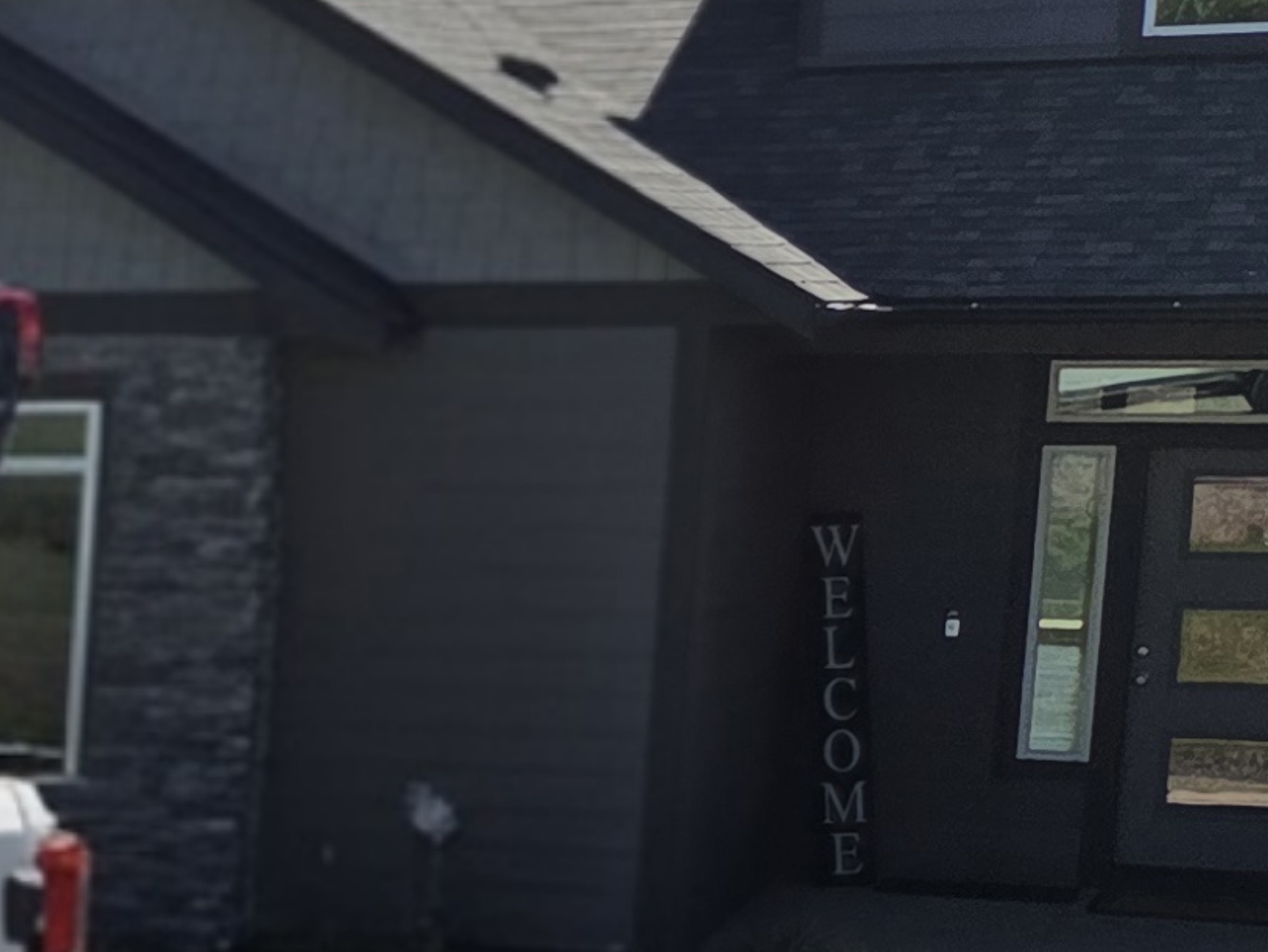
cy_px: 971
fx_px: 4140
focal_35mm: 113
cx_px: -1541
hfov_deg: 13.7
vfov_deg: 12.9
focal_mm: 5.4
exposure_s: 1/5000
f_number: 1.8
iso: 80
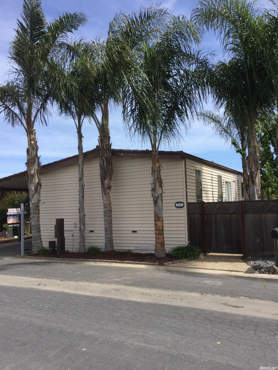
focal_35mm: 31
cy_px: 185
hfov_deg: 45.4
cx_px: 139
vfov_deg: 58.4
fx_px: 332
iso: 25
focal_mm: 3.3
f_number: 2.4
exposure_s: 1/1314
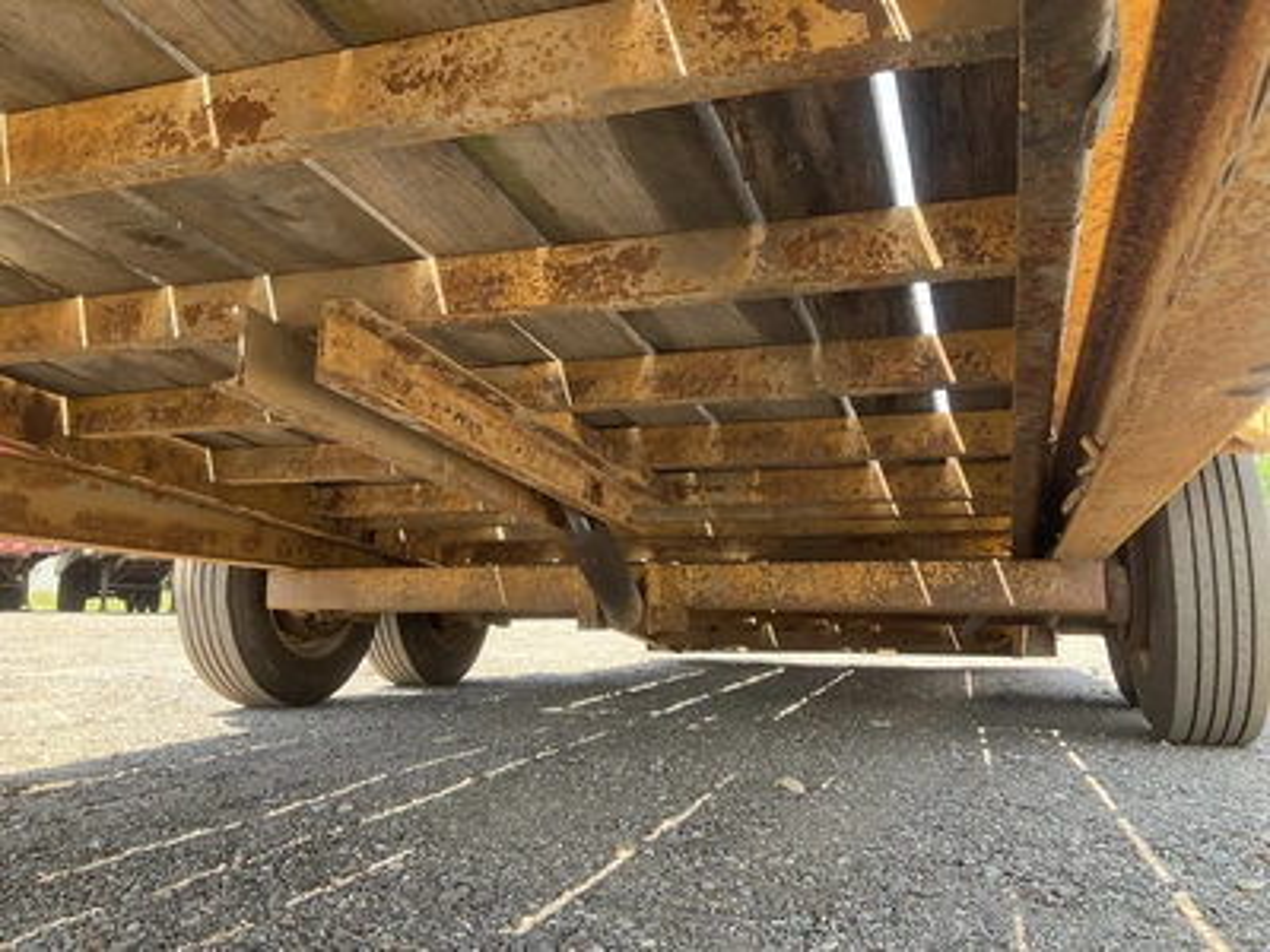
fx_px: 1064
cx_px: 635
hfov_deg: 61.7
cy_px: 476
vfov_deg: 48.2
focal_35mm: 29
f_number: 1.8
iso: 40
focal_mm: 3
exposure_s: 1/122
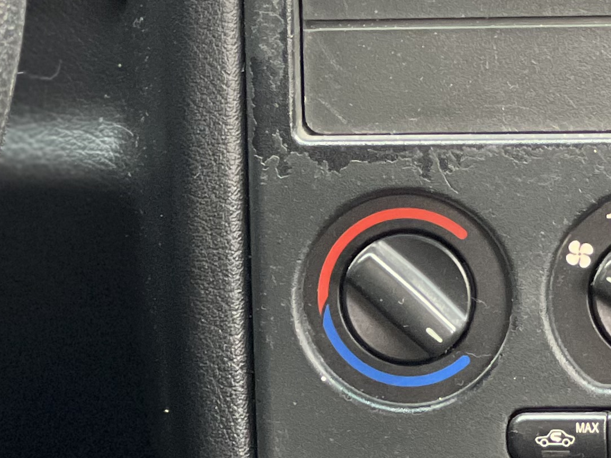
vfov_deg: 5.2
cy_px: 112
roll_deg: -1.0
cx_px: 550
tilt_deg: -17.5
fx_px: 5047
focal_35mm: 286
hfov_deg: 6.9
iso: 320
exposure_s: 1/40
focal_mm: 9
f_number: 2.8
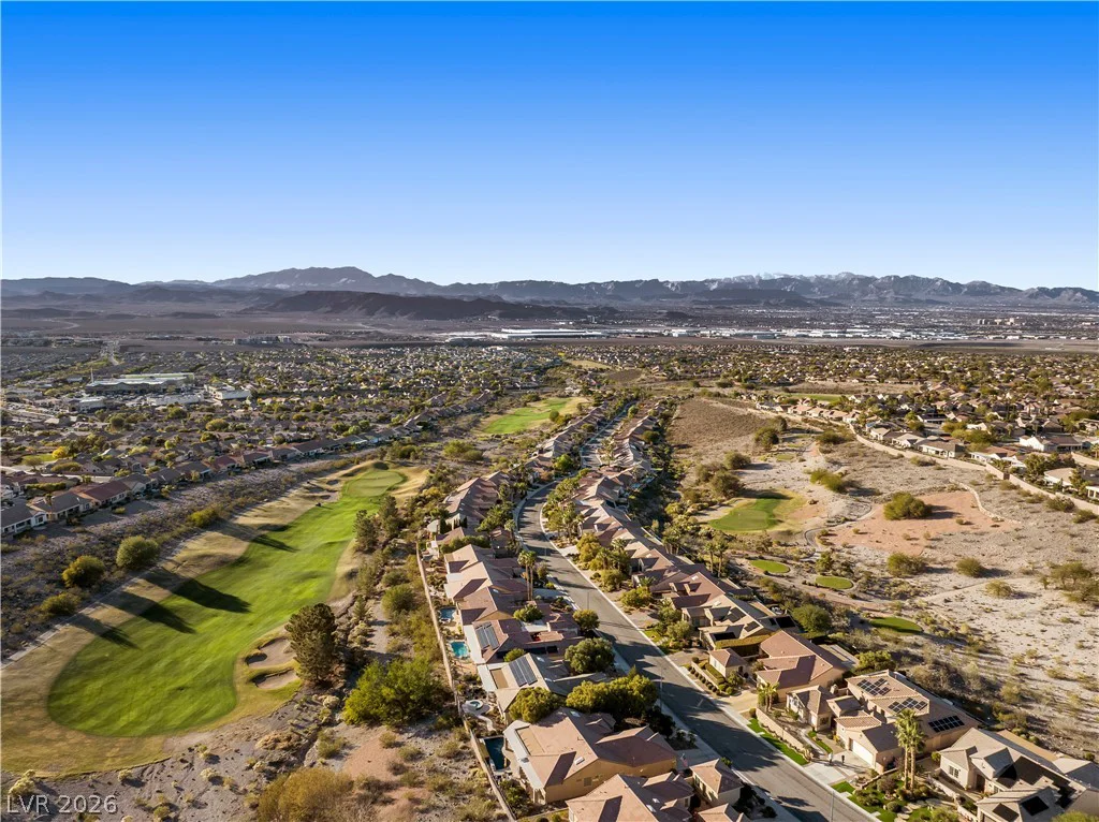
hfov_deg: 71.6
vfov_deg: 56.7
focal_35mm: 24
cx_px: 550
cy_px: 411
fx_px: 761
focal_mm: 12.29
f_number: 2.8
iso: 180
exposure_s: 1/240
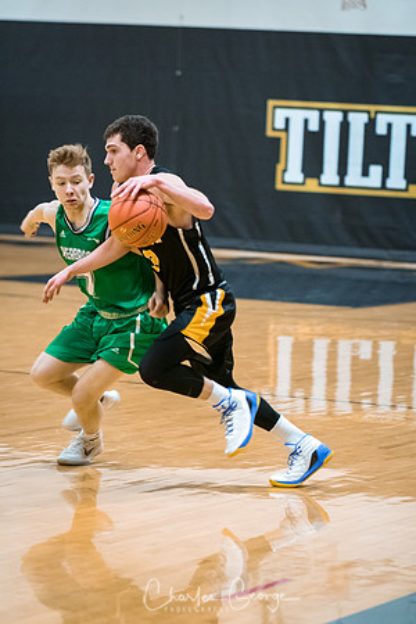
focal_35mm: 180
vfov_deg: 11.4
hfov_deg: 7.6
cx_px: 208
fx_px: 3120
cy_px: 312
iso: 3200
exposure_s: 1/400
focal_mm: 120
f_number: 2.8
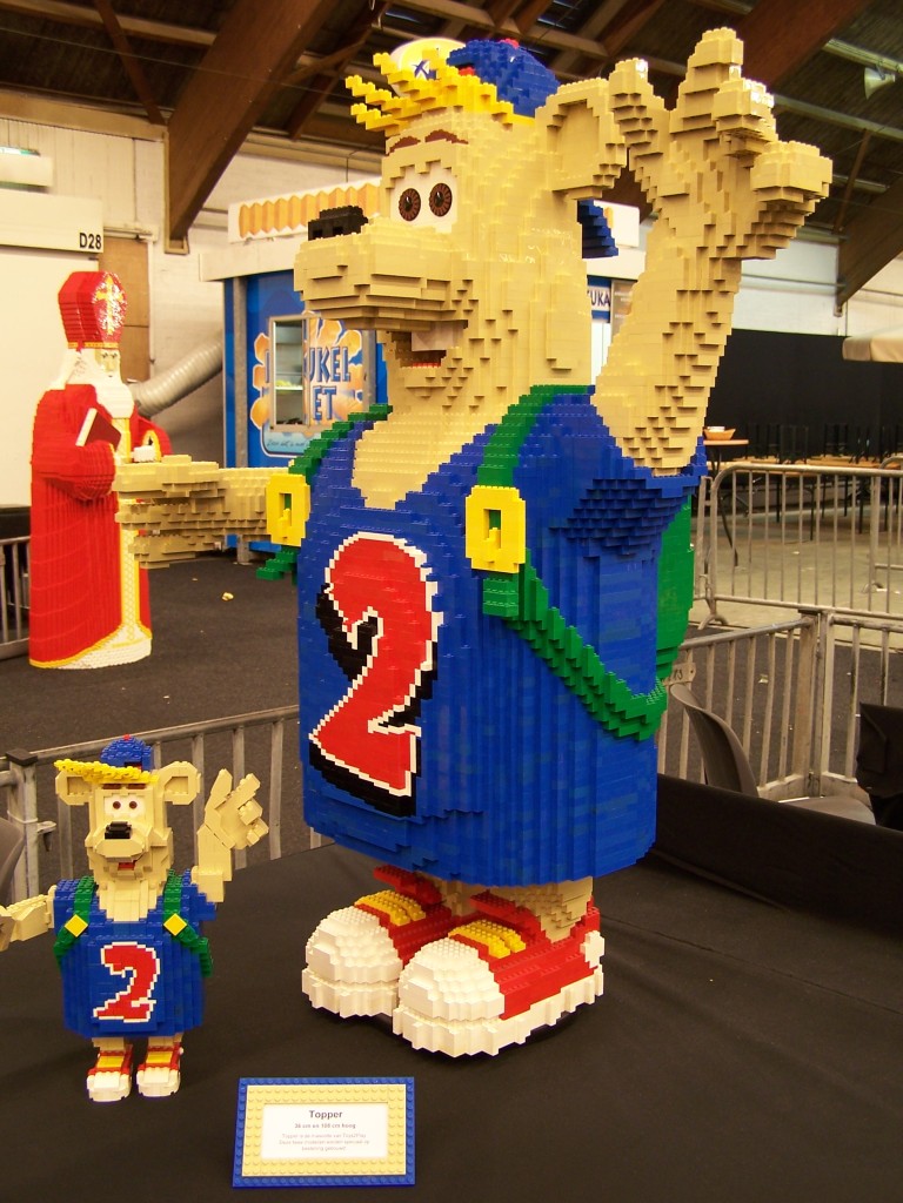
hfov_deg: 37.7
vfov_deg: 49.0
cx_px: 452
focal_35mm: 38
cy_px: 602
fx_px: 1322
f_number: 2.8
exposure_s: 1/2
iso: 80
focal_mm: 6.3
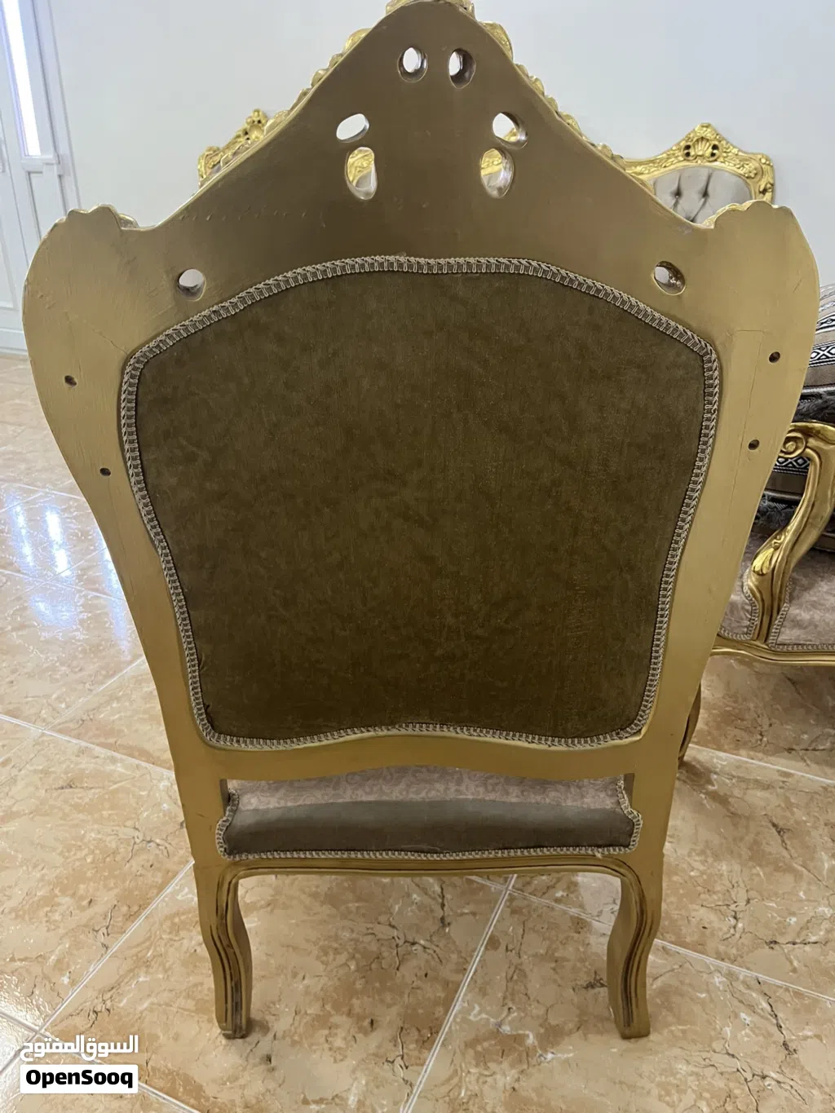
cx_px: 418
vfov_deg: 67.3
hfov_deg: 53.1
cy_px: 556
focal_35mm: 26
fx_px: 836
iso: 400
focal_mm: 5.1
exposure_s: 1/33
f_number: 1.6
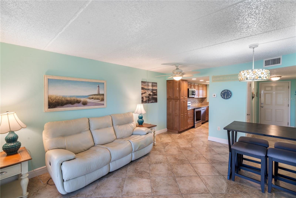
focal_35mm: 16
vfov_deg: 73.8
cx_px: 148
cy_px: 99
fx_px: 132
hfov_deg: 96.7
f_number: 11
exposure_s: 2.5
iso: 100
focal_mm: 16
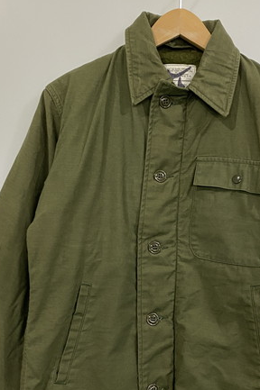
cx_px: 162
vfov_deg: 39.4
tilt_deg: -18.3
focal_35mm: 50
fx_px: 542
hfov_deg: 26.9
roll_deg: -1.6
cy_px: 242
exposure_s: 1/50
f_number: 1.8
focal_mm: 4.25
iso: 125
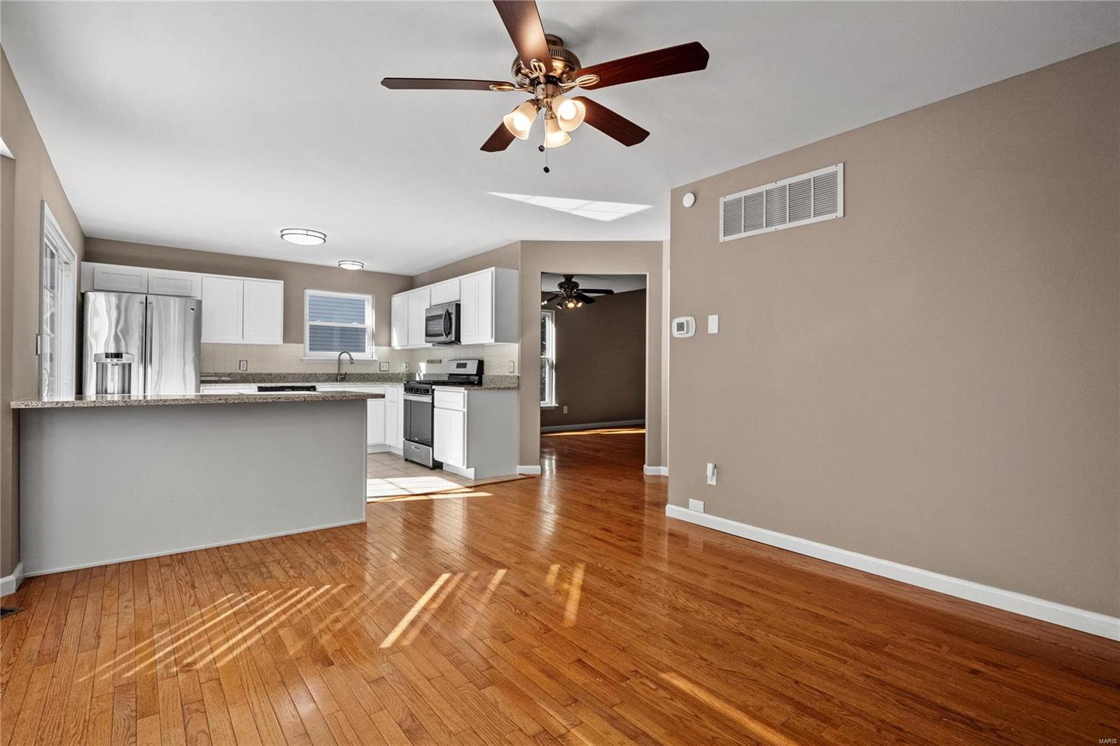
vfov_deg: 73.7
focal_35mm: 16
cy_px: 373
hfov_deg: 96.7
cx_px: 560
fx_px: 498
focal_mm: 8
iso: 400
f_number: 8
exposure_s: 1/125
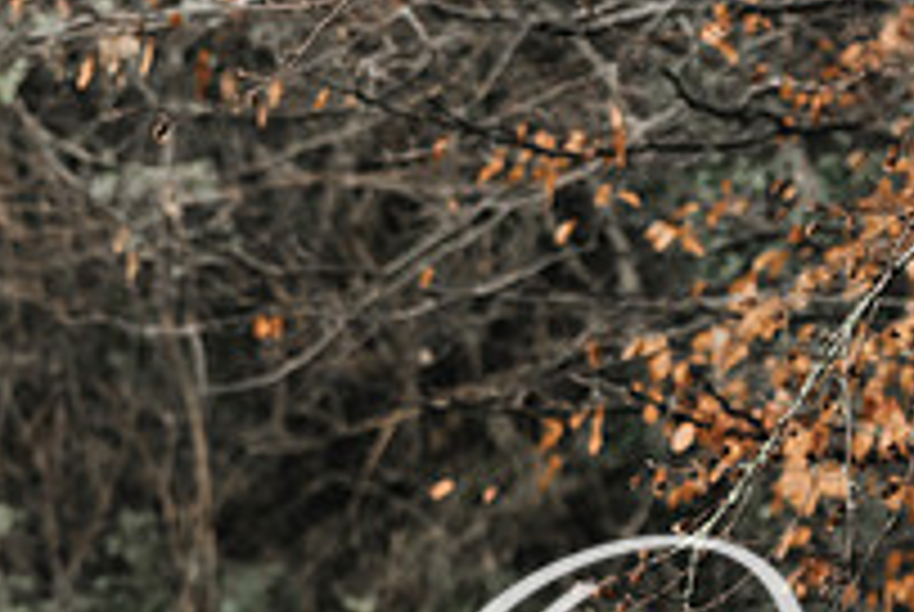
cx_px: -97
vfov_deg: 3.9
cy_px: 692
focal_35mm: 354
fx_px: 9001
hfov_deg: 5.8
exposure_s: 1/320
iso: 640
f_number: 2.8
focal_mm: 100
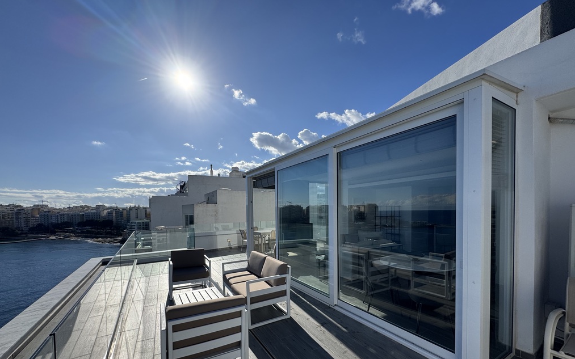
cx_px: 288
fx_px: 235
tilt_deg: -1.7
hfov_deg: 101.5
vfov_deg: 73.9
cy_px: 217
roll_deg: +0.9
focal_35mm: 15
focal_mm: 2.22
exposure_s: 1/3906
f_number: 2.2
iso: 40
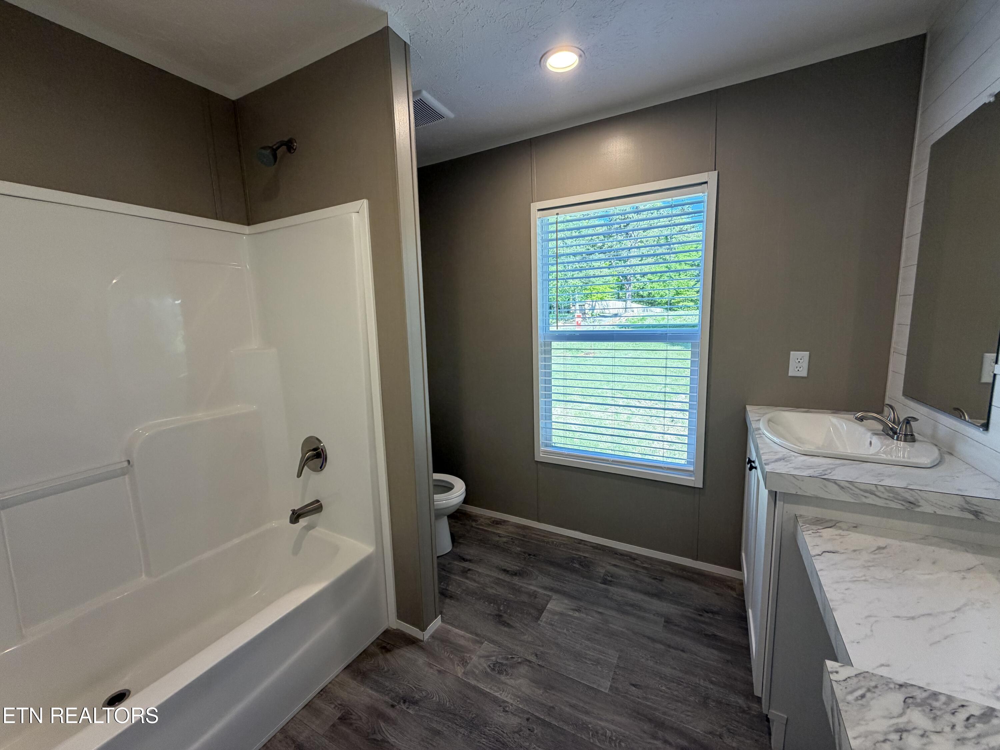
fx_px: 404
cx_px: 500
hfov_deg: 102.1
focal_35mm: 14
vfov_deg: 85.7
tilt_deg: -7.2
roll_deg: +1.7
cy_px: 375
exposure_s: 1/120
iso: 160
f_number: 2.2
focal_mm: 2.22
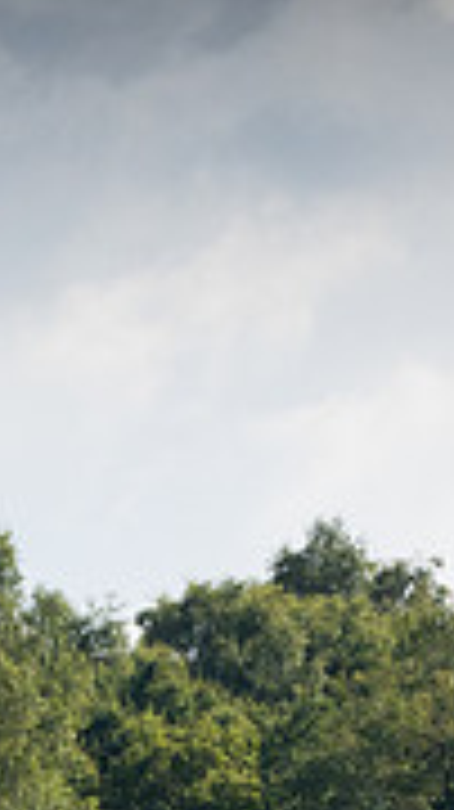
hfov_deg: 0.9
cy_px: 518
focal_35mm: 1282
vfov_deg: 1.7
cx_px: -715
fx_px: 27488
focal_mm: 240
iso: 640
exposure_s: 1/4000
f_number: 6.3
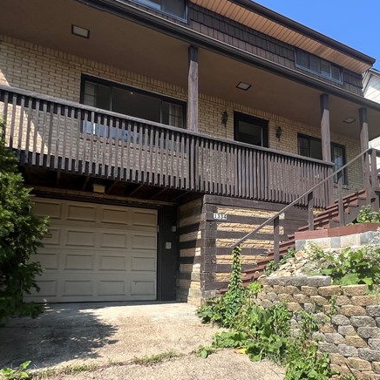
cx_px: 277
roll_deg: +1.6
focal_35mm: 27
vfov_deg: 58.0
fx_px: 335
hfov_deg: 56.6
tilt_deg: +8.5
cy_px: 248
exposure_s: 1/919
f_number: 1.8
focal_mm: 1.57
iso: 32
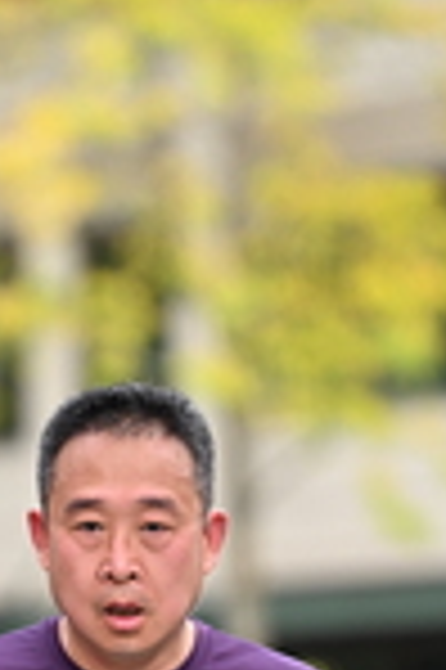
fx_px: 11008
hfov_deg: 2.3
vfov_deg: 3.5
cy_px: 836
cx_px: 56
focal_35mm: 591
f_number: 2.8
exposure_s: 1/1250
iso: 640
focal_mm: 160
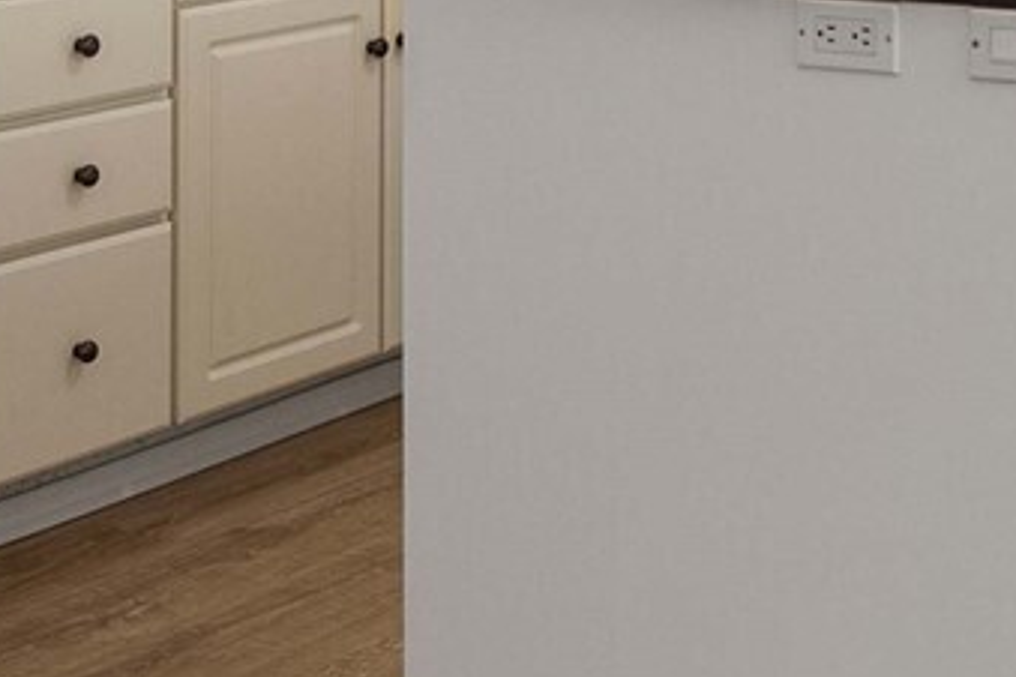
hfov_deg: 19.8
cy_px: -324
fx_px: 2822
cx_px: 1012
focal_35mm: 100
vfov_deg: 13.0
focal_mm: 20
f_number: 7.1
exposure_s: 1/30
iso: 1000
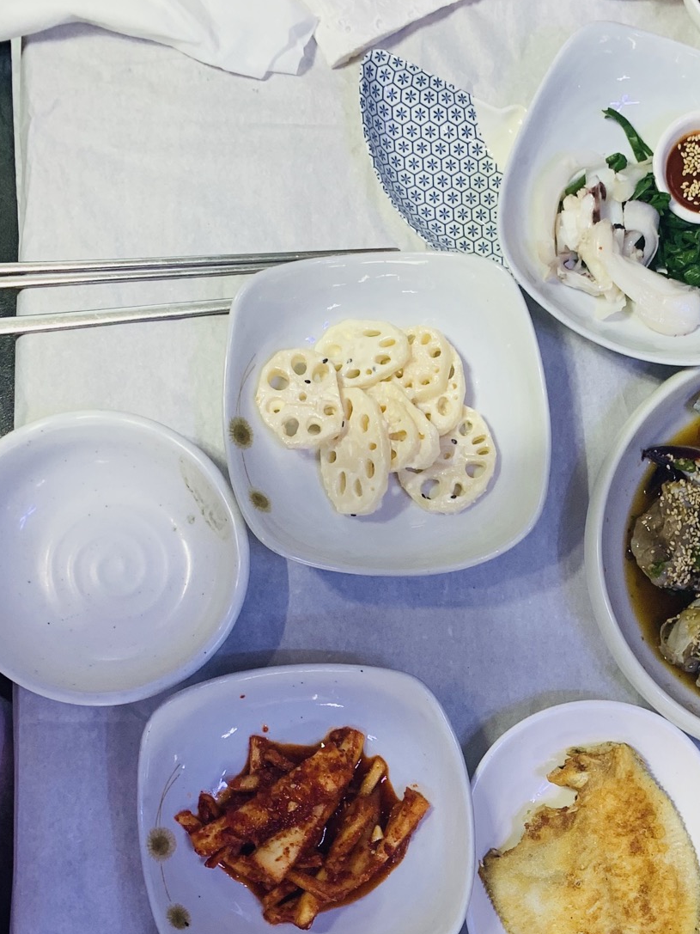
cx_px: 624
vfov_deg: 36.6
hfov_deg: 28.6
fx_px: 1321
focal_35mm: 49
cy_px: 833
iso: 80
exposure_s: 1/60
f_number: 1.8
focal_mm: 4.25
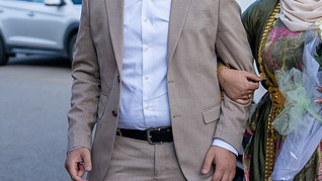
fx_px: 751
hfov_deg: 24.1
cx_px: 193
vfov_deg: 13.6
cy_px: 20
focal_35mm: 88
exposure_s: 1/4000
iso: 800
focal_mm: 46
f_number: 2.8
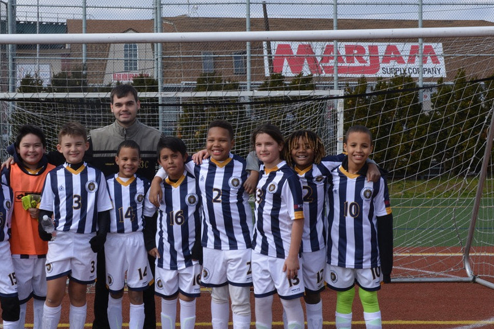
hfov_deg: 27.4
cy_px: 152
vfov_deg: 18.7
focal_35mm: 73
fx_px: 1001
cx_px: 132
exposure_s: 1/60
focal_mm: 38
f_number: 22
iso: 250
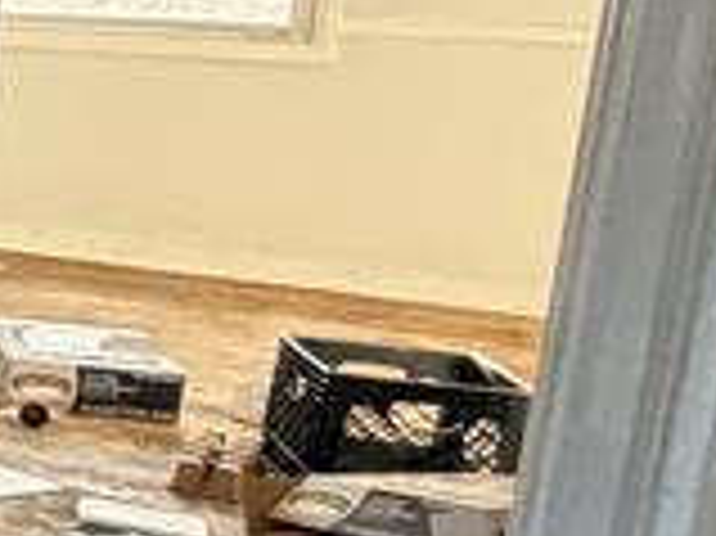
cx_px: -1310
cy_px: 194
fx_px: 1860
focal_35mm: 90
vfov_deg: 16.4
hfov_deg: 12.3
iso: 200
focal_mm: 2.22
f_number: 2.2
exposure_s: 1/121
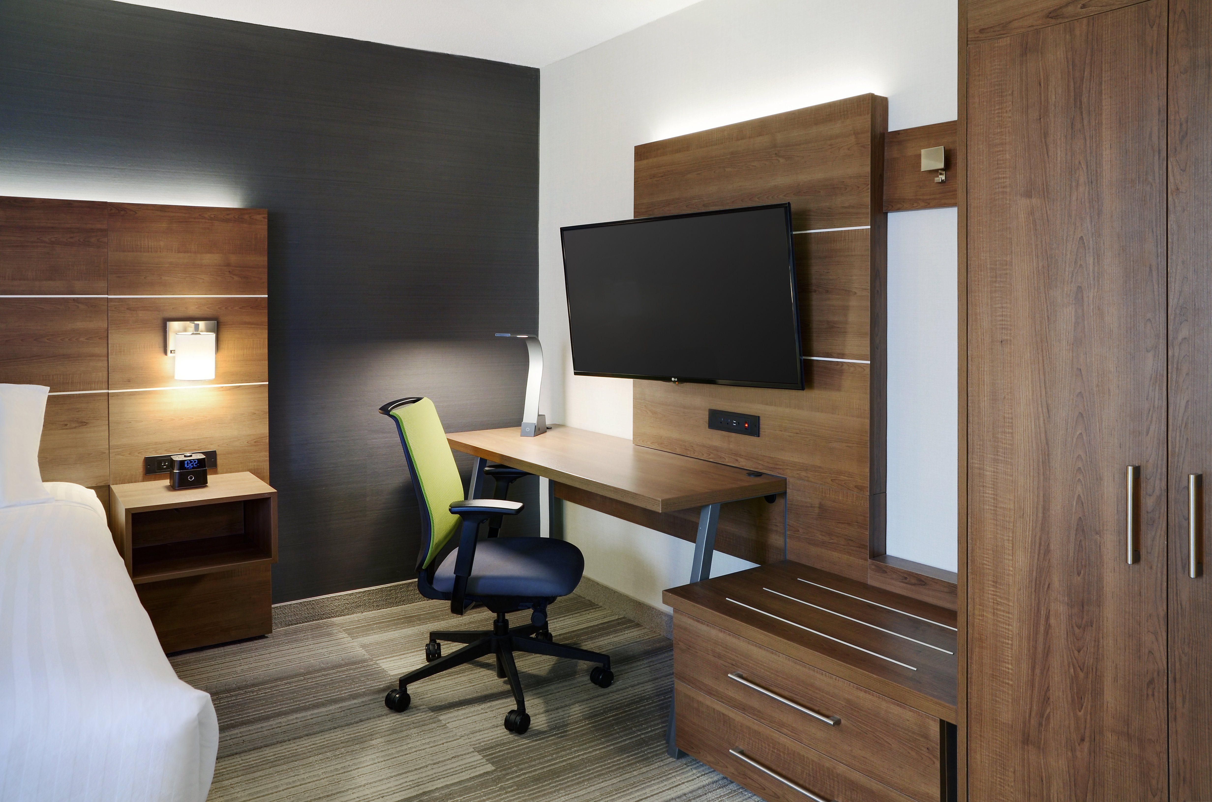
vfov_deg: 52.9
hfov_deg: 73.9
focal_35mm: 24
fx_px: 806
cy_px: 401
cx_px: 606
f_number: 8
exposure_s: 1/3.33
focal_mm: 16
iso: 200
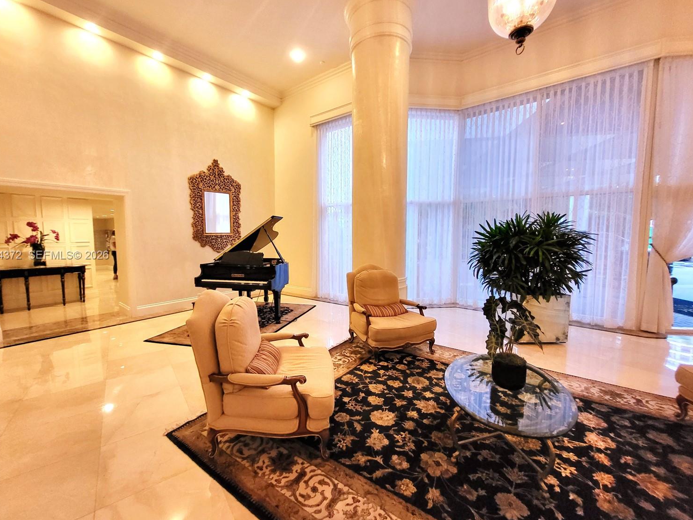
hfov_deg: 102.0
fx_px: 280
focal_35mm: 14
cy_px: 256
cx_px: 337
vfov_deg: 85.7
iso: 320
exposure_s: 1/60.2
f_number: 2.2
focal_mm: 1.74
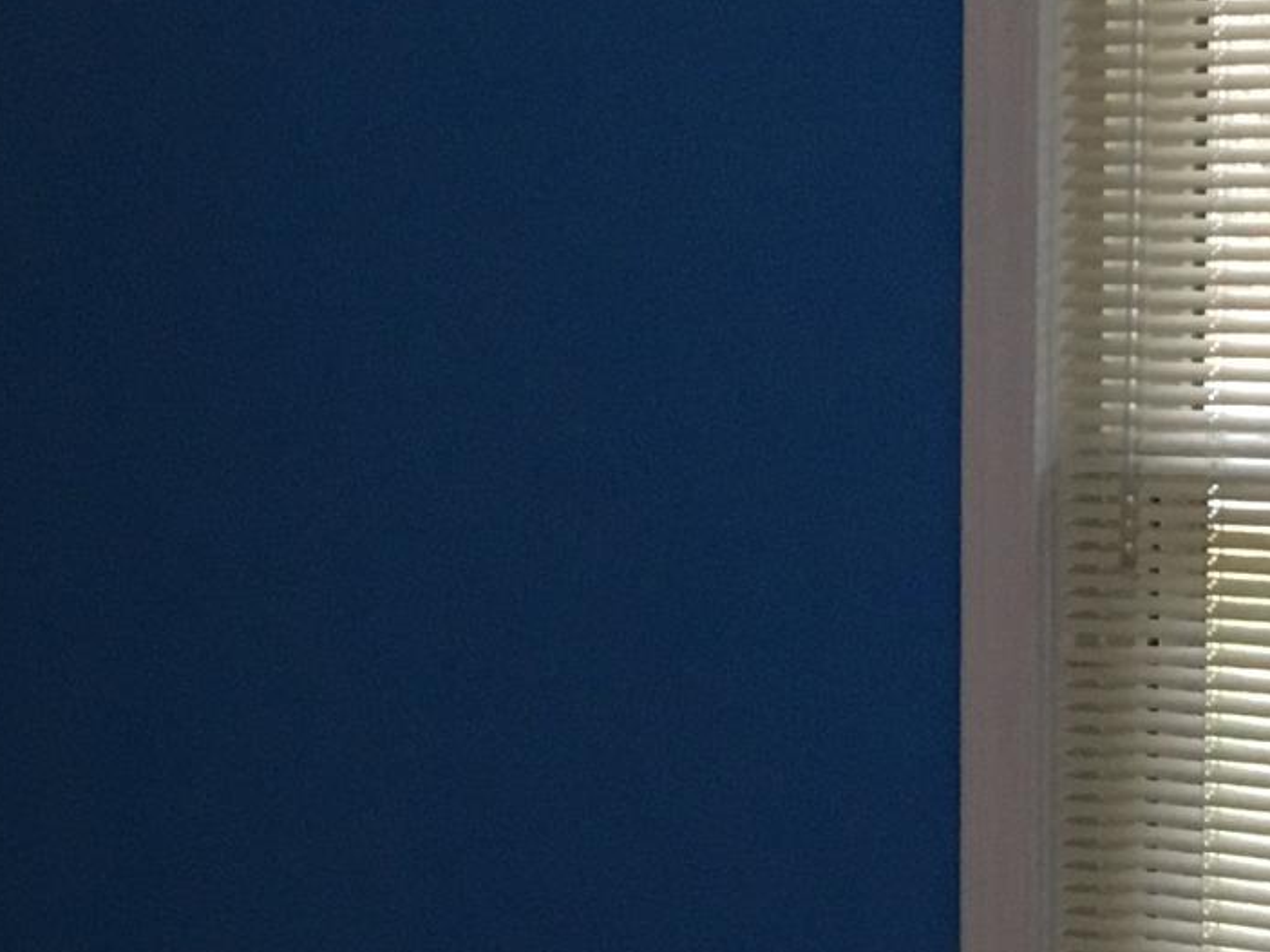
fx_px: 4548
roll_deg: +1.1
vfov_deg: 11.9
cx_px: 488
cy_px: 742
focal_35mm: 124
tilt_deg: -8.1
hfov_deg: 15.9
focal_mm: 4.15
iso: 125
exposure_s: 1/30
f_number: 2.2
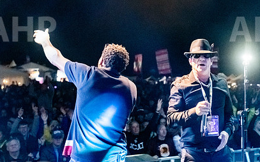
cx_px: 198
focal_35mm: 66
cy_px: 68
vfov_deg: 19.7
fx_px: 467
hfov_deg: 30.5
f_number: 4
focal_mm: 35
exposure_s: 1/400
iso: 8000
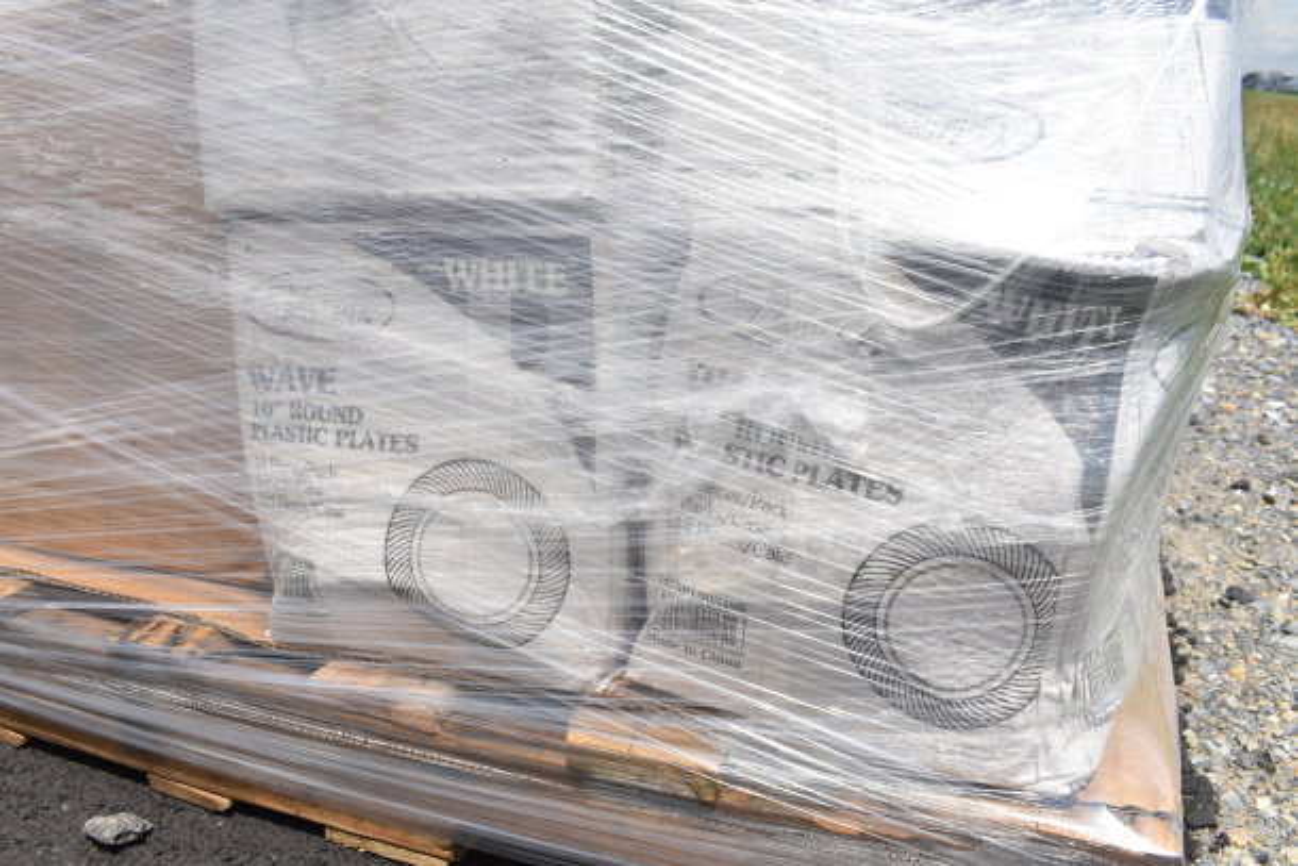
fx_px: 1082
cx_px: 649
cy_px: 433
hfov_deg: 61.9
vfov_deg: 43.6
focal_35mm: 30
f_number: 9
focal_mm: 20
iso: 200
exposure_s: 1/500
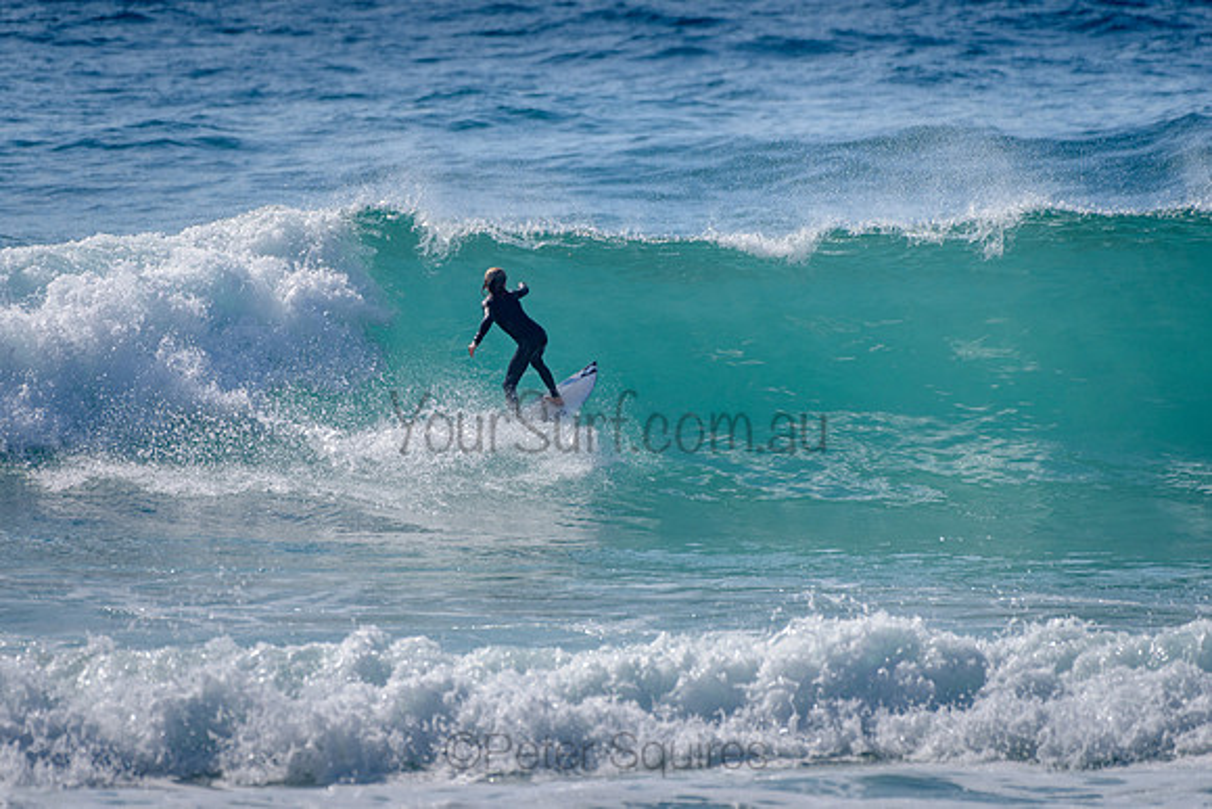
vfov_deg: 2.2
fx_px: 20647
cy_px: 339
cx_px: 469
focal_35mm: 613
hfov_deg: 3.4
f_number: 5.6
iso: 110
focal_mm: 500
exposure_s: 1/2000
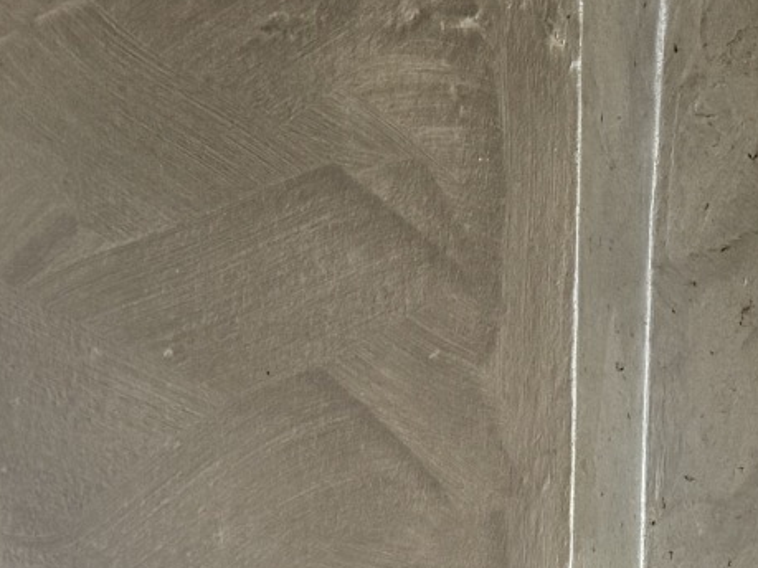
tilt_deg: -10.1
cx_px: 464
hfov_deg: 14.7
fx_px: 2933
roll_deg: -1.4
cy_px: 1382
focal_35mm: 134
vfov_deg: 9.7
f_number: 1.78
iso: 64
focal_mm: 6.76
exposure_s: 1/209
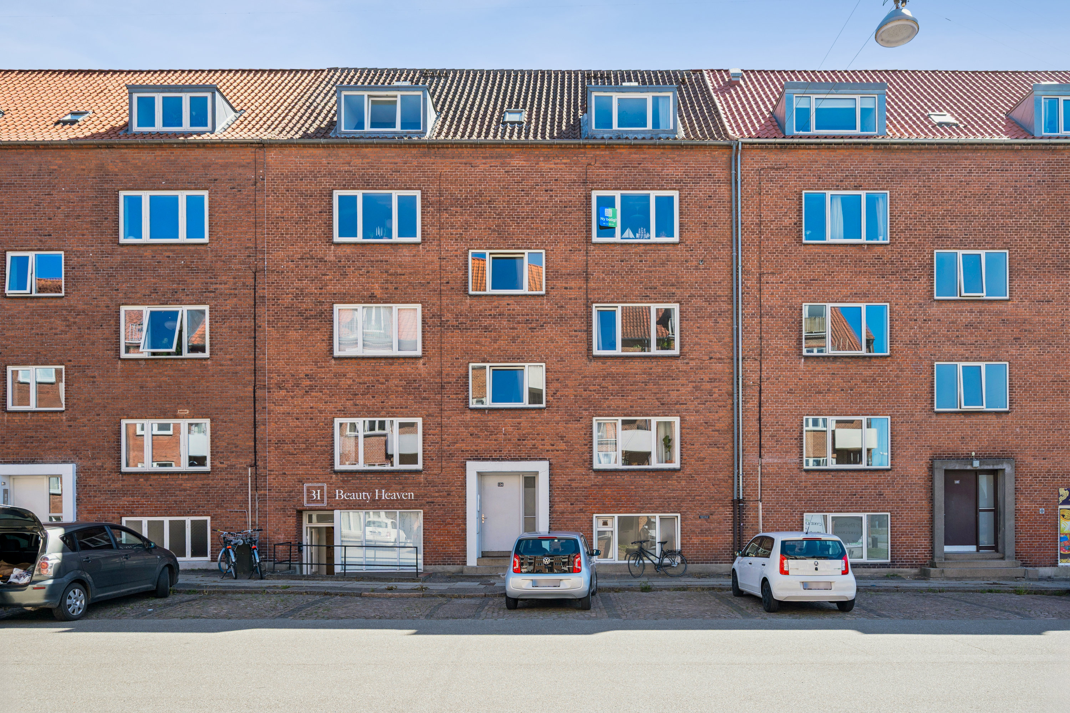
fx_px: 698
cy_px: 356
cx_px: 535
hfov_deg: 74.9
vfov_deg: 54.1
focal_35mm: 24
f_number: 6.3
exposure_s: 1/400
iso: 280
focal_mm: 23.5
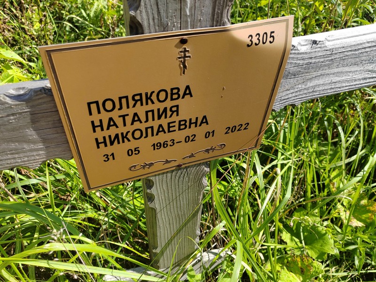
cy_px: 141
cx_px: 188
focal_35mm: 27
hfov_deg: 65.3
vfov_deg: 51.4
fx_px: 293
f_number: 1.9
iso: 100
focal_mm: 5.52
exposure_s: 1/870
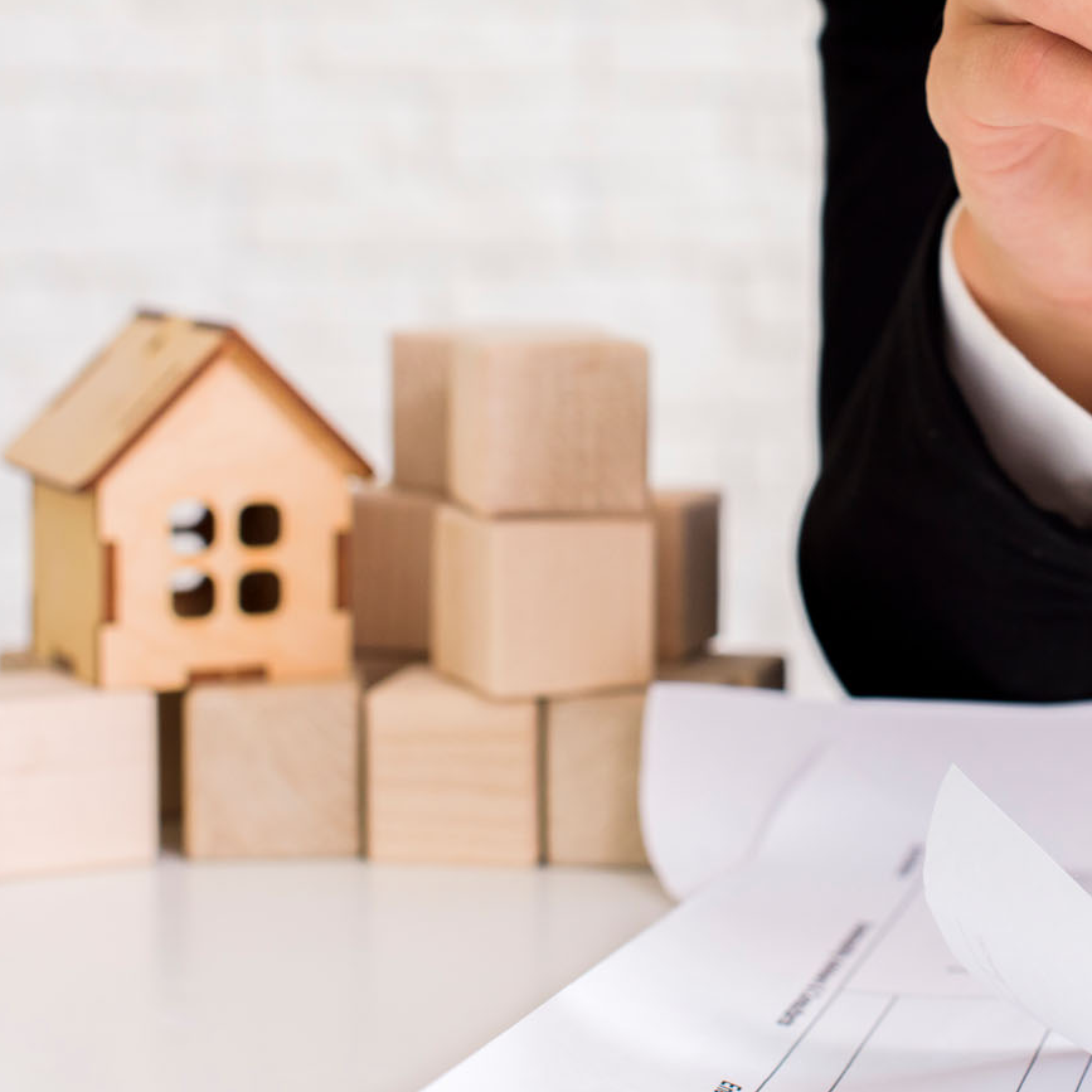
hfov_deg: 18.3
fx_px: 3355
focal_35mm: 94
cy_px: 327
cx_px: 921
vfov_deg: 18.4
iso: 320
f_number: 5
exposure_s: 1/160
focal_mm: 50
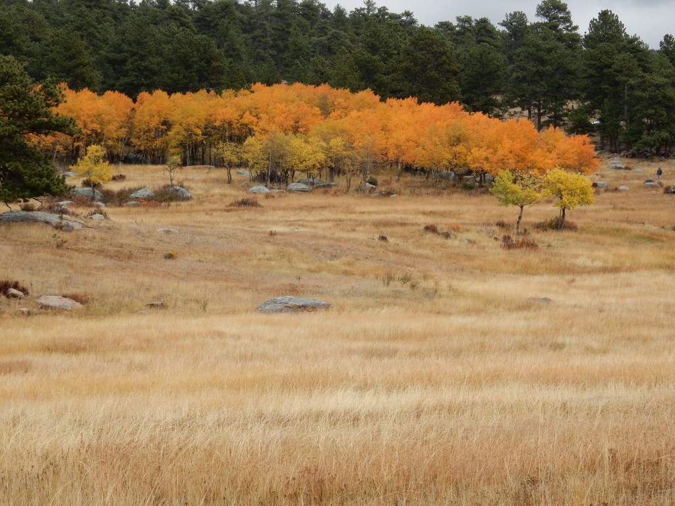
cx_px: 338
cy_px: 253
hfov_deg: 16.8
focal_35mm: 117
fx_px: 2281
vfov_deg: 12.7
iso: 125
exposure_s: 1/100
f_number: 5.6
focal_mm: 20.9
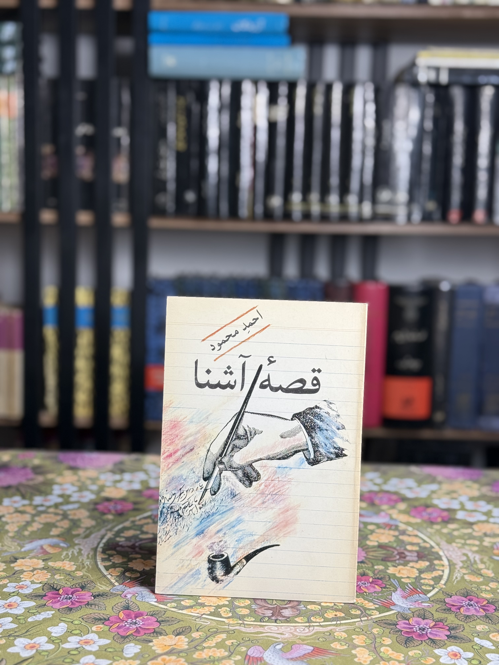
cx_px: 250
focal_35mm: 48
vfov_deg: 39.7
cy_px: 332
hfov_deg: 30.3
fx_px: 923
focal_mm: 6.76
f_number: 1.78
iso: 64
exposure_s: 1/100
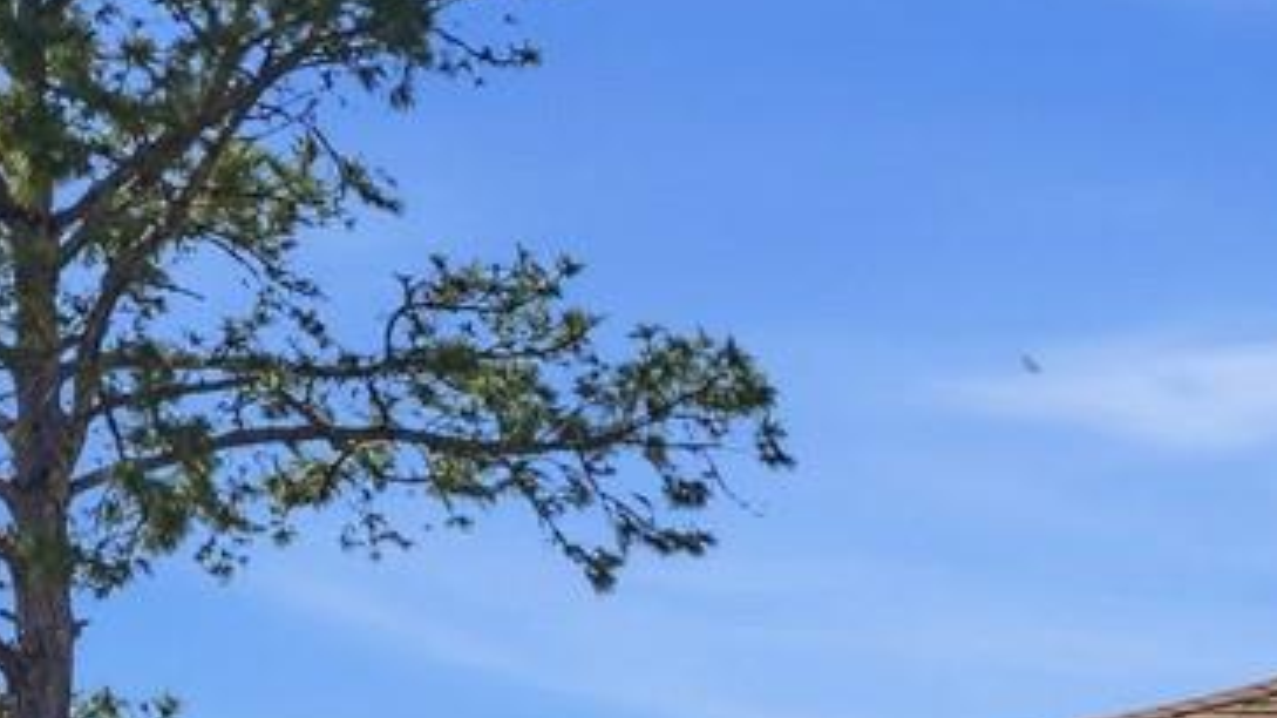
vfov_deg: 6.9
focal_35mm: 166
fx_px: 5620
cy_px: 1718
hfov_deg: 12.0
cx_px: 2227
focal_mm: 24.5
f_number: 4
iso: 160
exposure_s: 1/8000
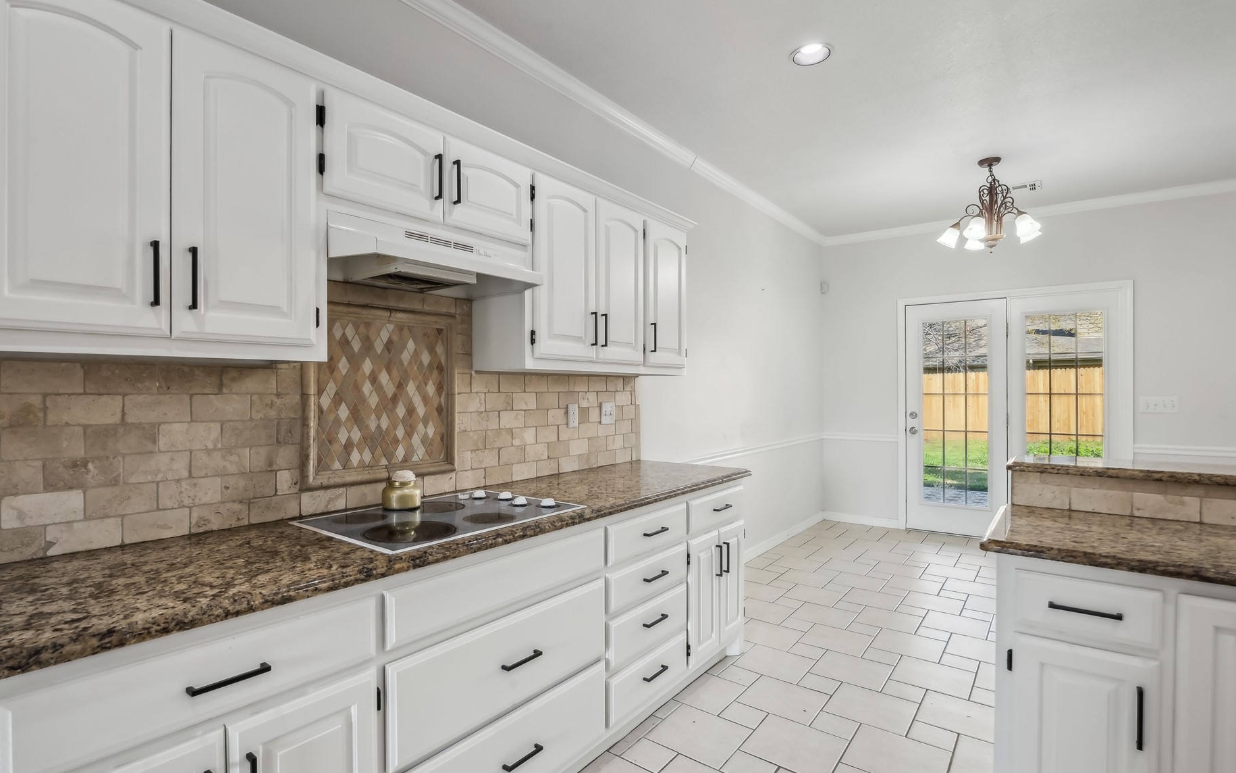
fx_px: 592
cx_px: 570
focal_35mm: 18
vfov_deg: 66.2
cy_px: 370
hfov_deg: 92.3
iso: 800
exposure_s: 1/60
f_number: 11
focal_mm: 15.5
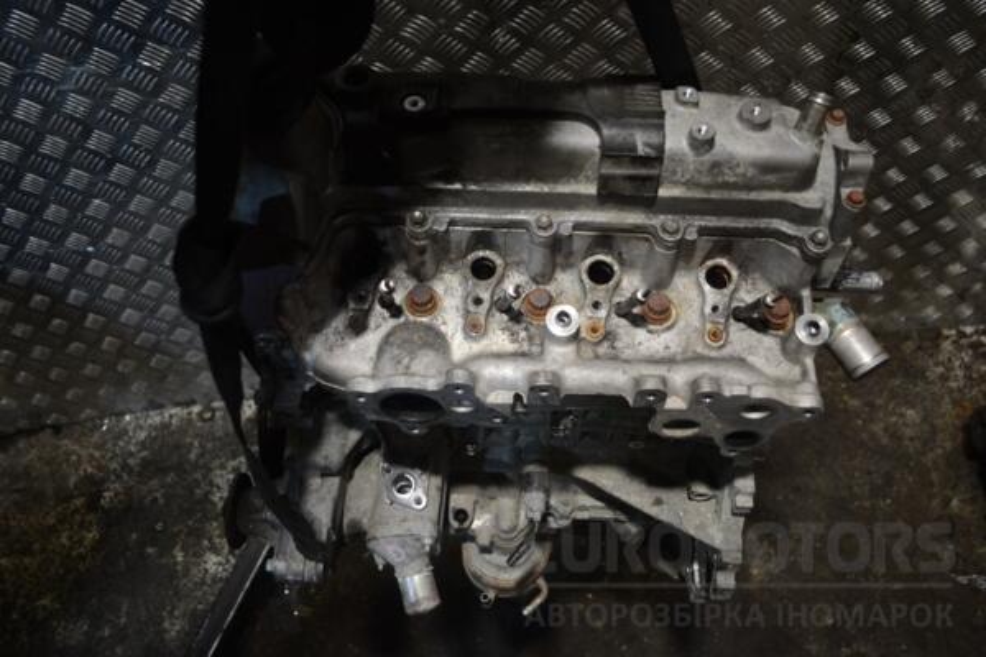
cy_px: 328
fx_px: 904
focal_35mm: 33
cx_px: 493
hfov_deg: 57.2
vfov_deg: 40.0
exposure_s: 1/30
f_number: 3.8
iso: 250
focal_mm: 22
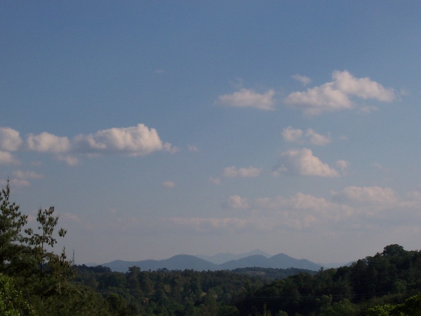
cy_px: 158
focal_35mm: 111
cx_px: 210
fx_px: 1350
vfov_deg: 13.3
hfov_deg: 17.7
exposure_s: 1/500
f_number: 9.5
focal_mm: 16.8
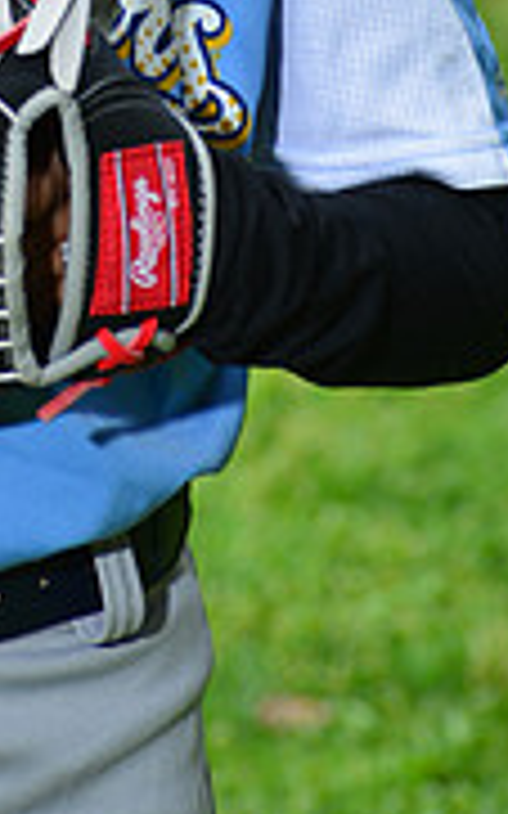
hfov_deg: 2.0
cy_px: -405
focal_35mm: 653
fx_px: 14476
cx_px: 2
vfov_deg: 3.2
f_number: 10
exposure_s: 1/200
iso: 160
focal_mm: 200
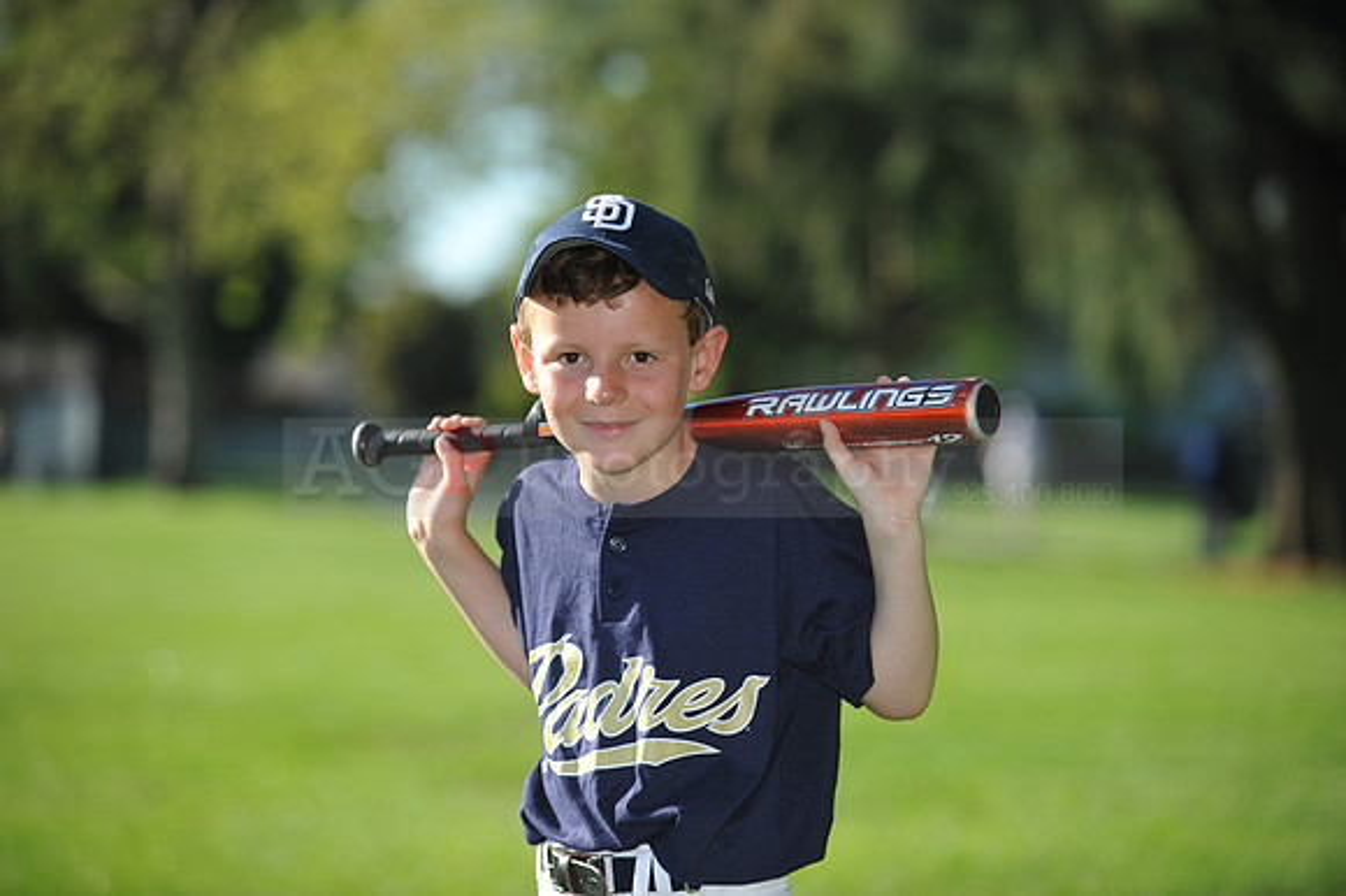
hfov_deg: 14.2
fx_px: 5418
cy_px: 448
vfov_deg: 9.5
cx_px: 673
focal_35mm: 145
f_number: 4
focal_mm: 145
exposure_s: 1/1000
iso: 200
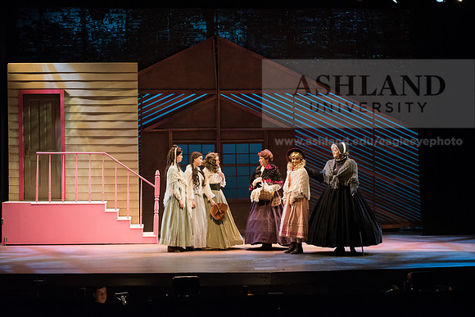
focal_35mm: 75
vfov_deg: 18.2
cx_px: 238
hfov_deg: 27.0
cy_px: 158
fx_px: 990
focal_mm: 75
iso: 5000
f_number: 4
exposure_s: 1/320
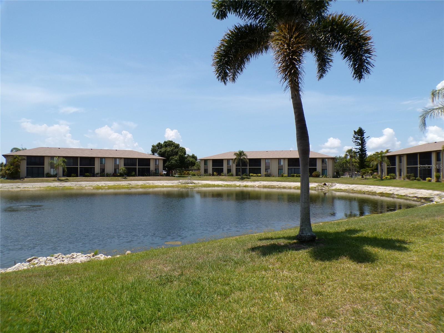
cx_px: 222
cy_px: 166
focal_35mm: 24
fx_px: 308
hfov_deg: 71.6
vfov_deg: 56.8
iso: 100
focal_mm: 4.3
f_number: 4.4
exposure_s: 1/750
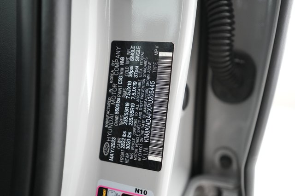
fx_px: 229
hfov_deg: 65.5
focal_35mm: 28
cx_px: 148
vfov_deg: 46.4
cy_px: 98
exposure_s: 1/100
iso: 5000
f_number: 2.8
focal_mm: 28
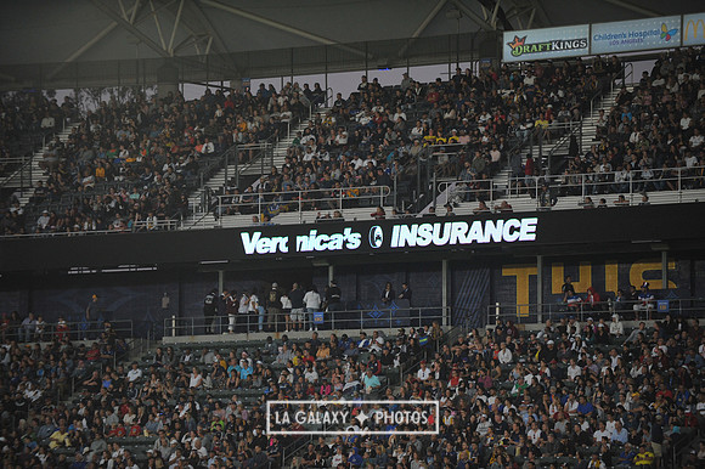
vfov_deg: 7.6
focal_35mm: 180
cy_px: 234
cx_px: 352
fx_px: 3523
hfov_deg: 11.4
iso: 1250
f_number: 2.8
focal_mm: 180
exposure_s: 1/1000
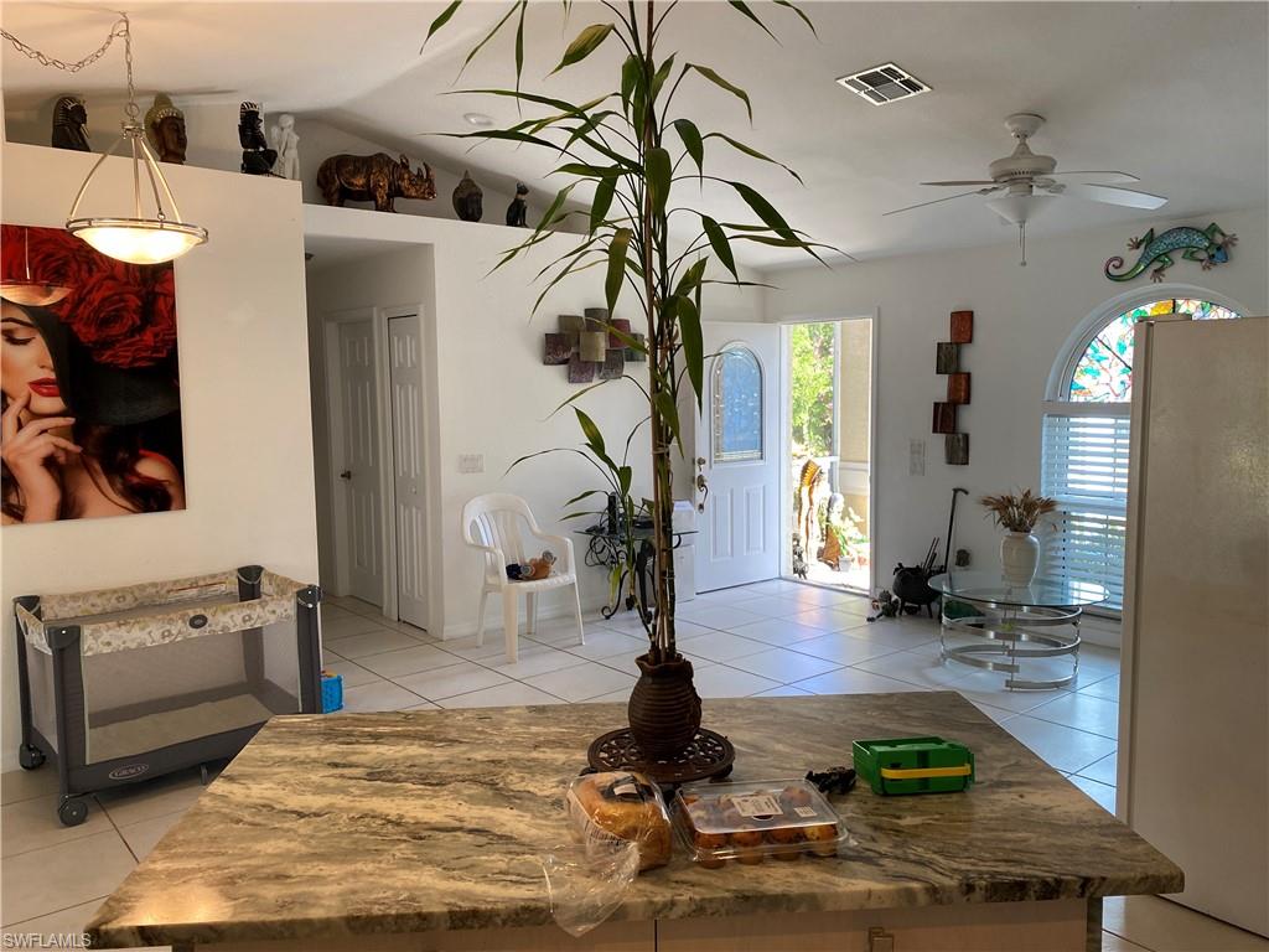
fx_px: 953
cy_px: 476
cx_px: 634
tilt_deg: -5.0
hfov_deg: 67.3
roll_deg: -0.1
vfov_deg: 53.1
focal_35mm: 26
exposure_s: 1/120
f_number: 1.8
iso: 100
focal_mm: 4.25
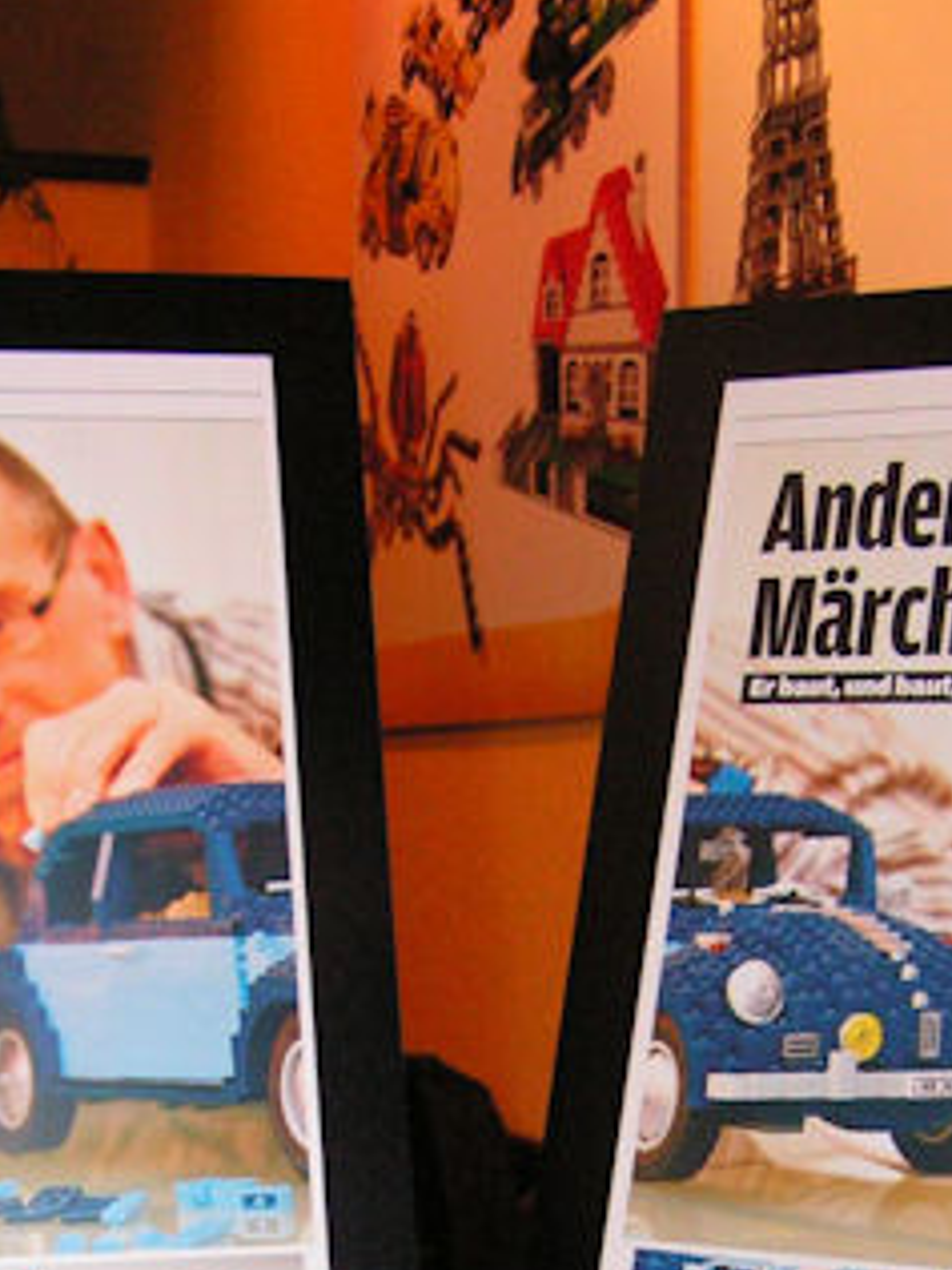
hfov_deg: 18.0
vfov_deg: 23.1
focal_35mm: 82
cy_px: 1190
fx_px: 3007
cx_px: 347
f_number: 2.8
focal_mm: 6.3
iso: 200
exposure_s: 1/40
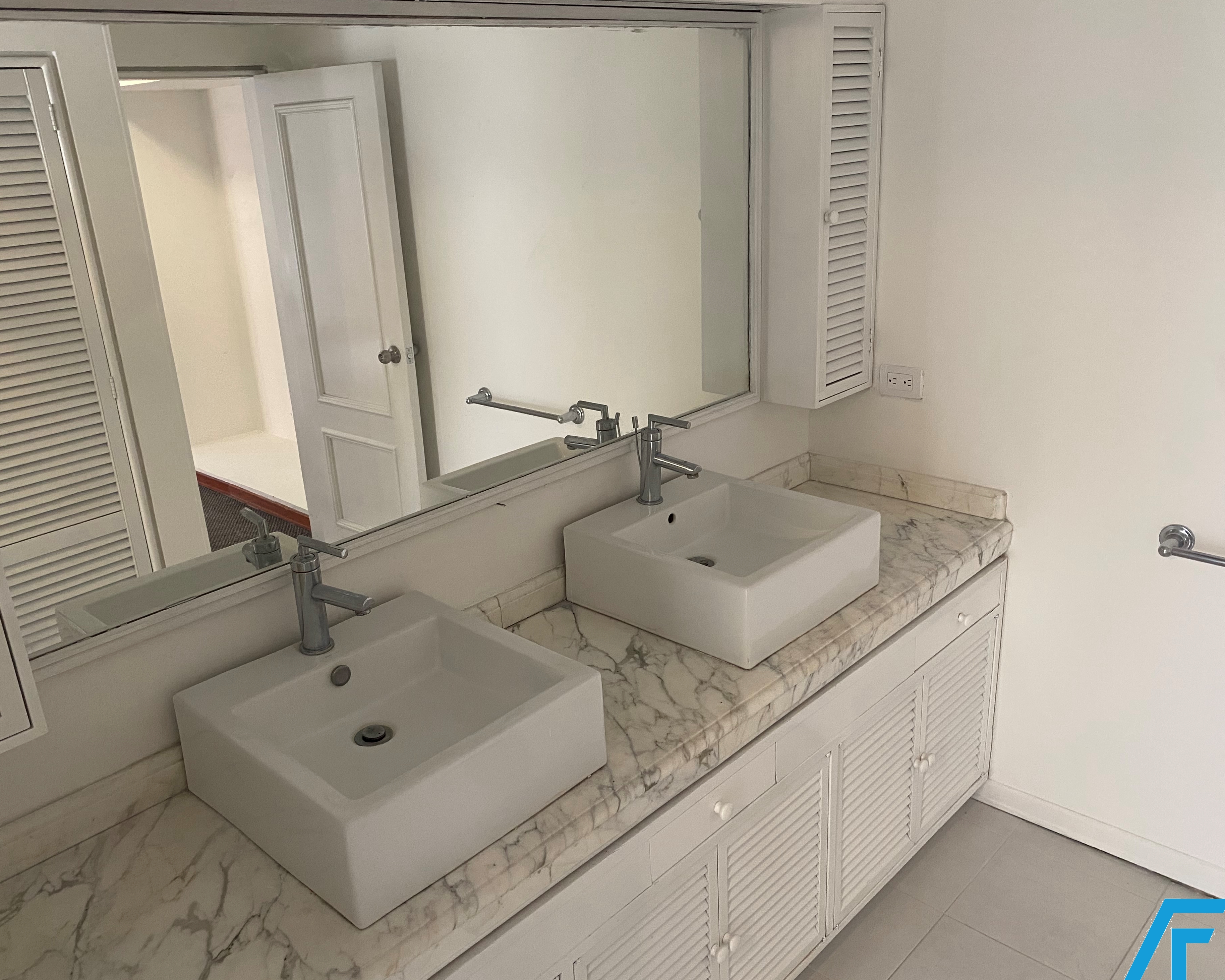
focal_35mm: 28
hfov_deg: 62.1
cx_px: 561
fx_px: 1015
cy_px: 493
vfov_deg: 51.5
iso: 250
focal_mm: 4.25
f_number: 1.8
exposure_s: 1/60
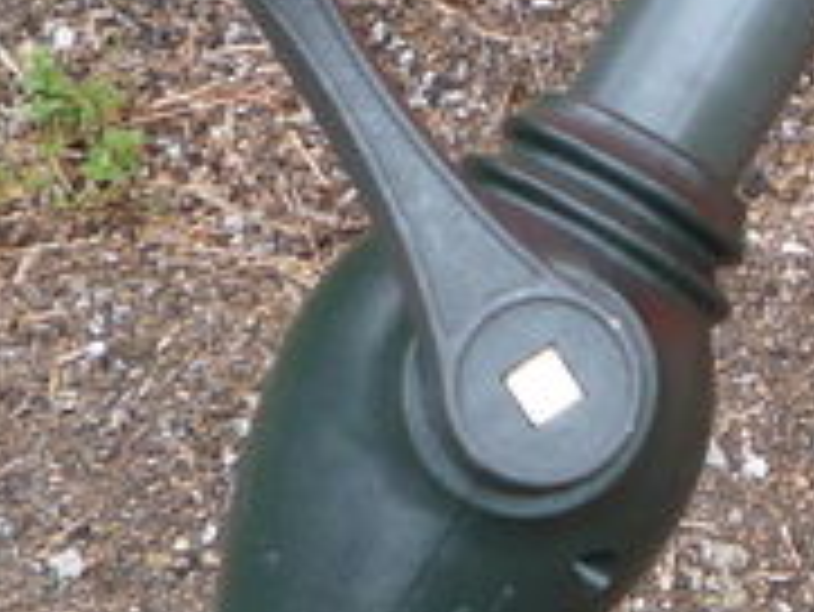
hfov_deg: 11.5
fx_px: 3906
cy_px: 248
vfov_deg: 9.0
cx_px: 1147
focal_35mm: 166
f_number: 3.3
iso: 100
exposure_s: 1/40
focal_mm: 5.2
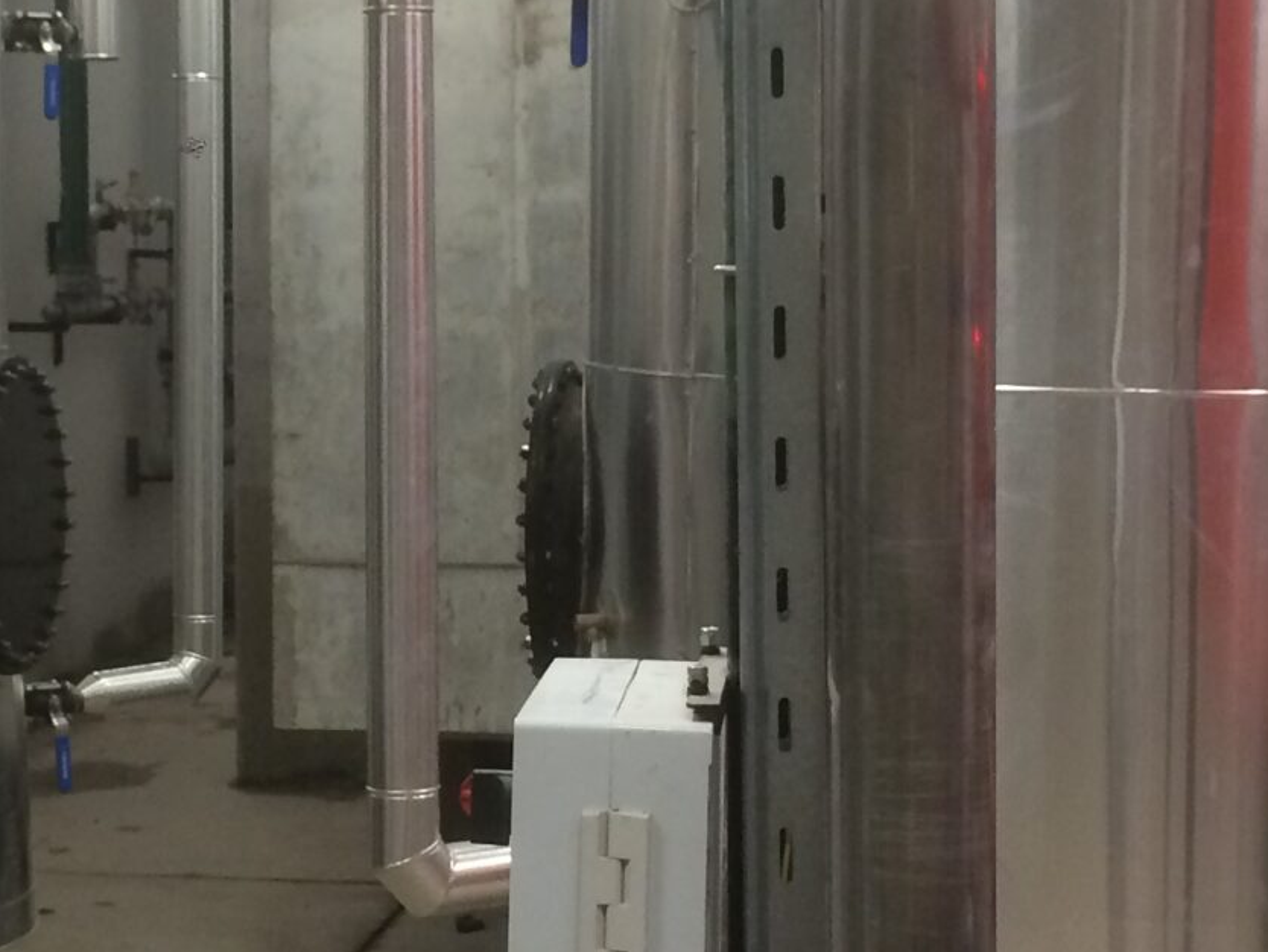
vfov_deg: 16.6
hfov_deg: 21.9
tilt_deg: -5.2
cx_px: 388
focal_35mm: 89
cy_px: 430
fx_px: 3261
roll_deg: +0.1
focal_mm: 4.15
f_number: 2.2
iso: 160
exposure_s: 1/33
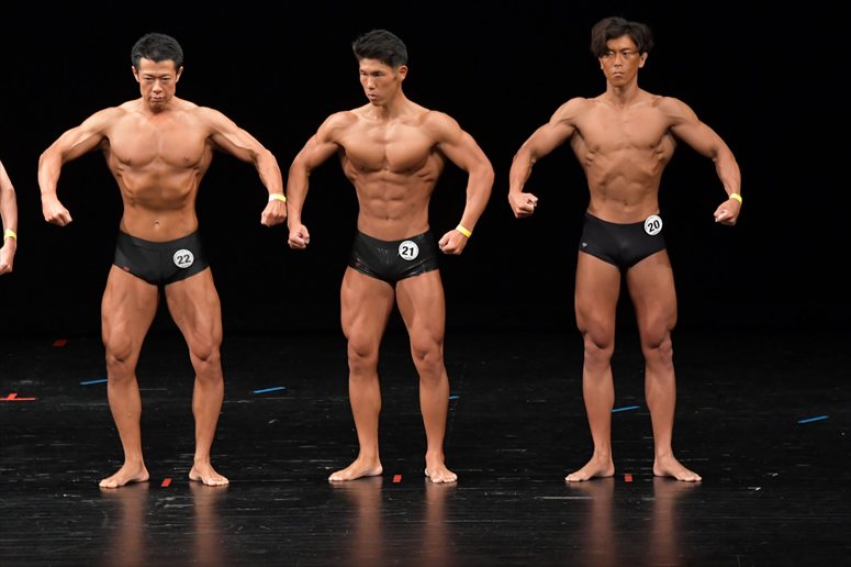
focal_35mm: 255
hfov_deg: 8.1
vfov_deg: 5.4
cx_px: 426
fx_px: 6025
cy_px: 284
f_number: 5.6
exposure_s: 1/400
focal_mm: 170
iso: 3200
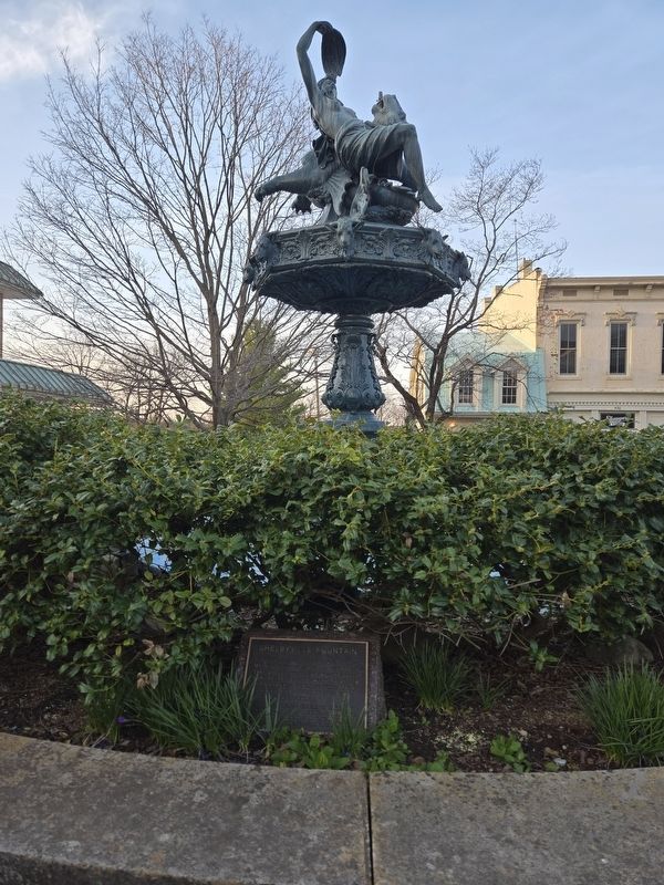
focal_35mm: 23
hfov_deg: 58.9
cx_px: 332
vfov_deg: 73.9
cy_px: 442
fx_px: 588
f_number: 1.8
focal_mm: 5.4
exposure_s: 1/203
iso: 25
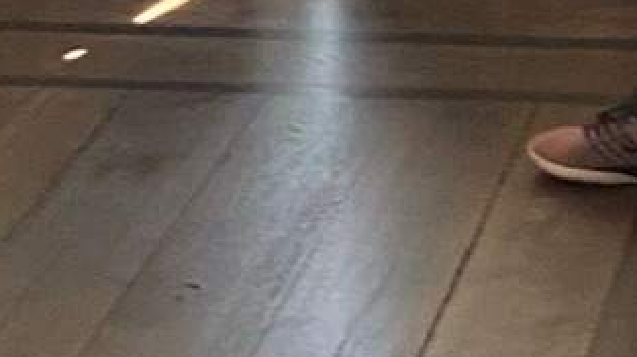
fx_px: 3140
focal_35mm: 186
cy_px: -235
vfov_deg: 6.4
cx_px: 862
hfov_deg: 11.3
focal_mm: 4.25
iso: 200
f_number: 1.8
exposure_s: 1/60
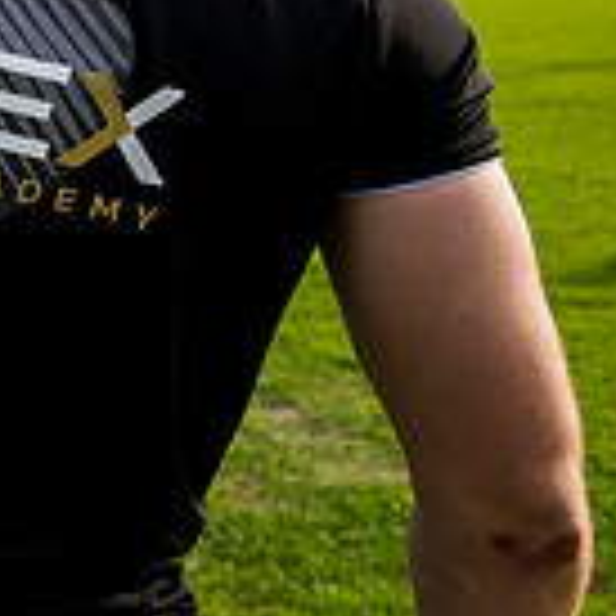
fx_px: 1450
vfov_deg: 23.9
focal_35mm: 72
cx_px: -576
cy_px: 205
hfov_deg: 17.8
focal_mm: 20
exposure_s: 1/1250
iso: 250
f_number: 4
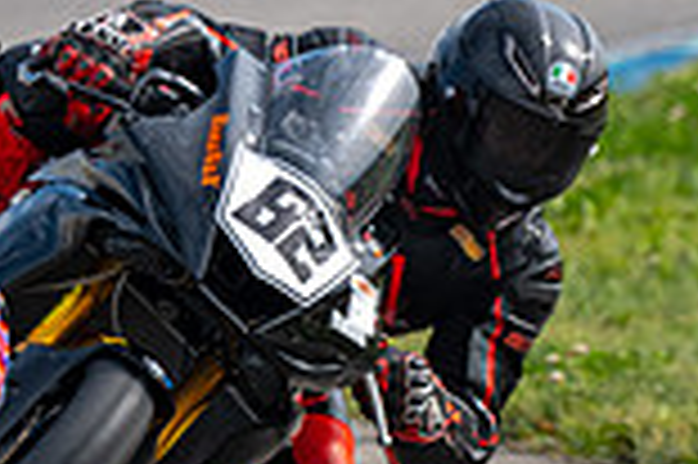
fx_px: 36548
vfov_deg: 0.7
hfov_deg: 1.1
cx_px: -273
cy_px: 395
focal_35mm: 1887
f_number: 6
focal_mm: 410
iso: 280
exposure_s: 1/1250
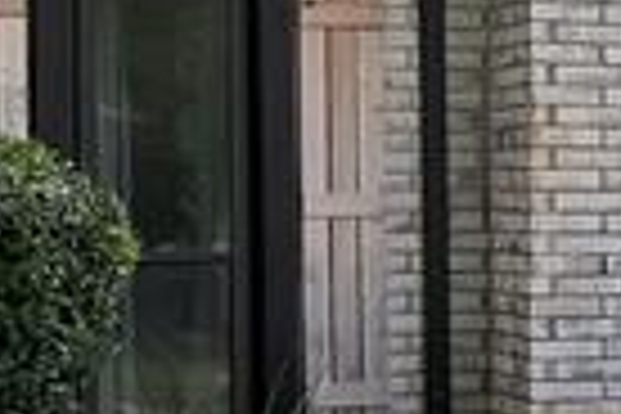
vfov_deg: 7.7
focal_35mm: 178
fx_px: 3070
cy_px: 200
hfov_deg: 9.6
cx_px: 1724
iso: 640
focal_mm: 24
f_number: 9
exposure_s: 1/500
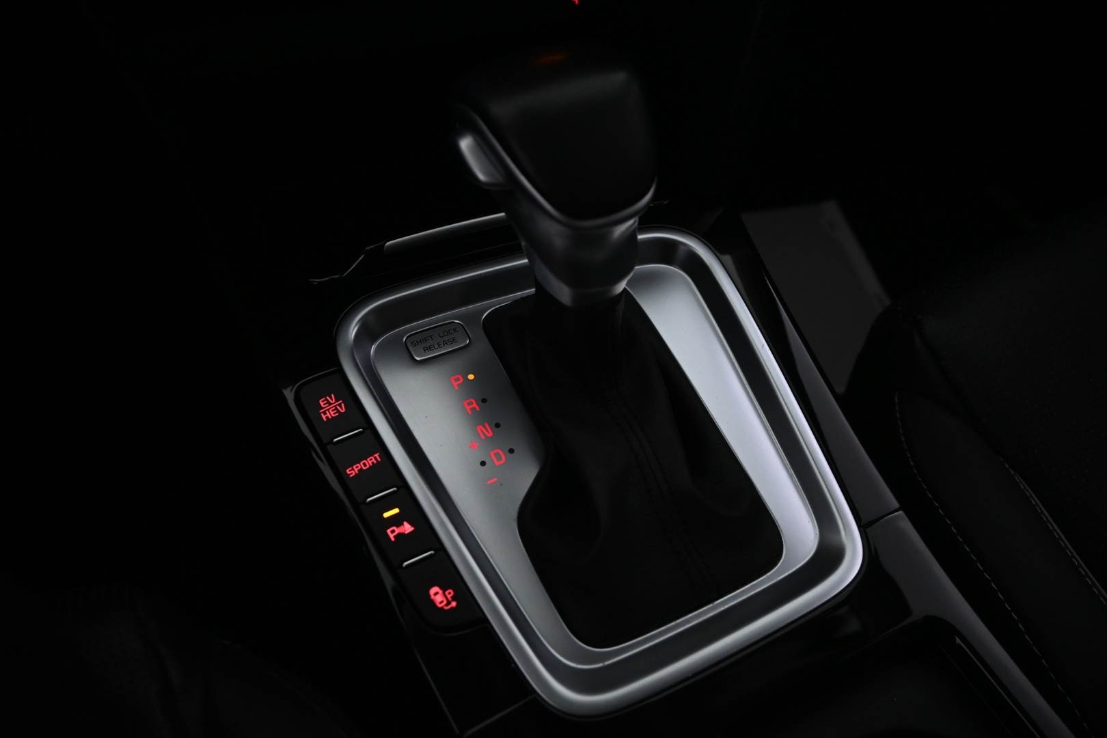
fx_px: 969
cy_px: 369
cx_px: 554
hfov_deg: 59.5
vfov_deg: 41.7
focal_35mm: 32
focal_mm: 21
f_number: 4
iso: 1600
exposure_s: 1/30
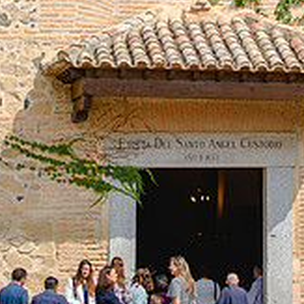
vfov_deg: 10.6
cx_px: 214
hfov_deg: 10.6
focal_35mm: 164
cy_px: 71
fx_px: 1629
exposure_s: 1/2500
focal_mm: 70
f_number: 2.8
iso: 100
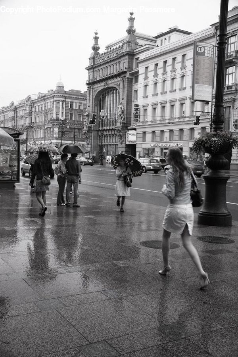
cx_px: 119
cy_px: 178
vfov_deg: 53.1
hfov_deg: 36.9
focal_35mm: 36
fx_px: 357
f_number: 6.3
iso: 400
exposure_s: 1/60
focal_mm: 24
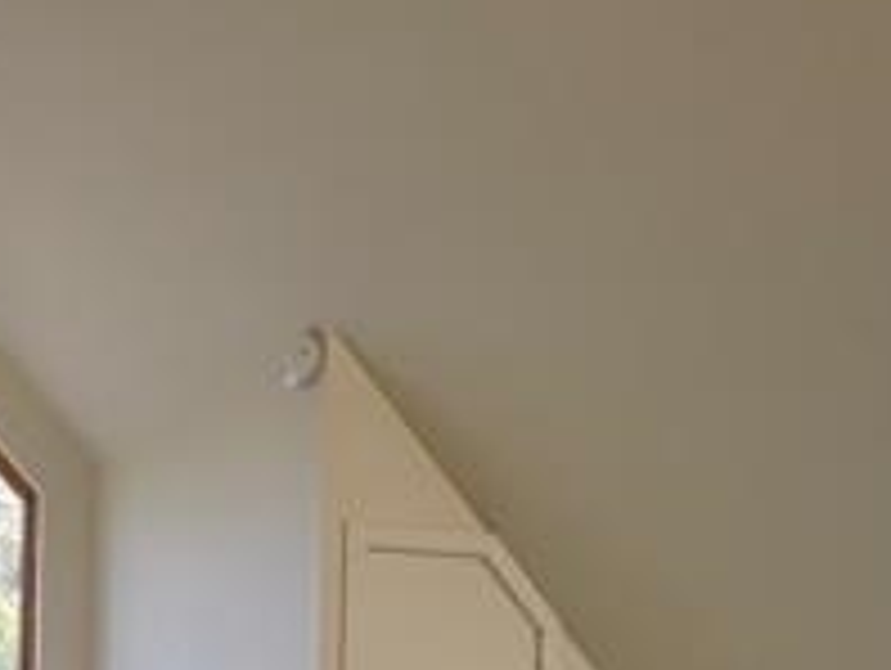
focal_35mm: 42
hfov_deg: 36.4
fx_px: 1082
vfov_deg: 29.2
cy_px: 823
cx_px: -135
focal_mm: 1.57
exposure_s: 1/60
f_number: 1.8
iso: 160
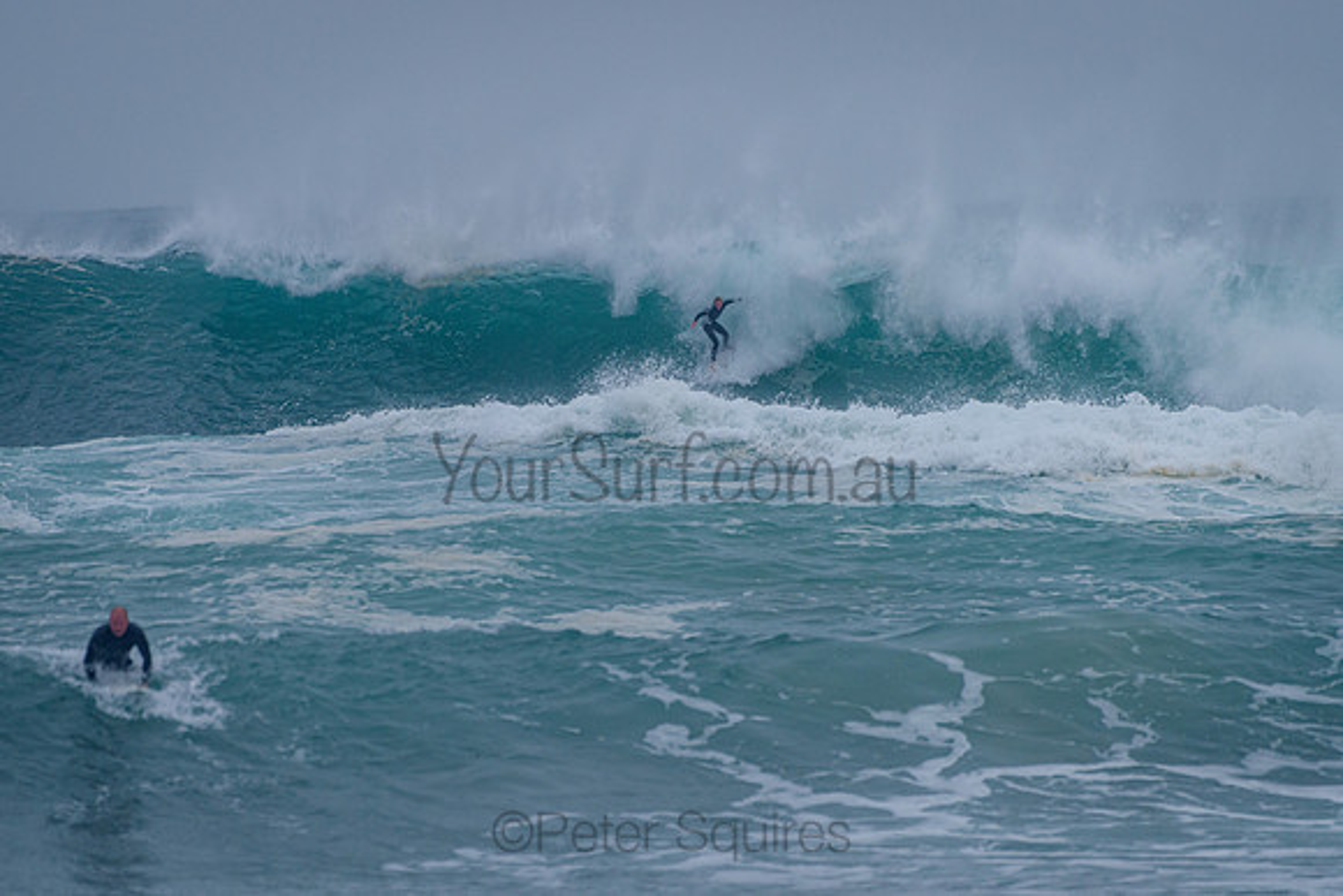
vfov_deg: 2.2
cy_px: 448
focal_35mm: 613
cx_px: 672
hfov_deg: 3.4
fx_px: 22855
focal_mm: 500
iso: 450
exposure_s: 1/2000
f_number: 5.6
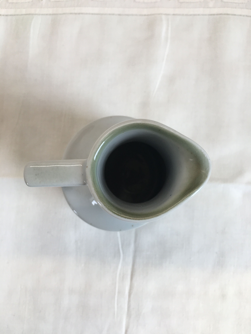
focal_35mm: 29
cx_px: 126
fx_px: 280
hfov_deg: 48.2
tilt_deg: -87.8
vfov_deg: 61.7
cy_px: 167
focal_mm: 4.15
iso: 40
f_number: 2.2
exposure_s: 1/100
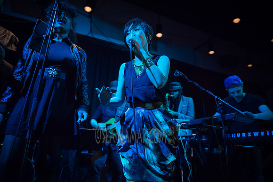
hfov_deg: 73.7
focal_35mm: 24
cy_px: 91
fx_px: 182
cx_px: 136
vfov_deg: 53.2
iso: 4000
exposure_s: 1/200
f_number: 2.8
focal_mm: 24
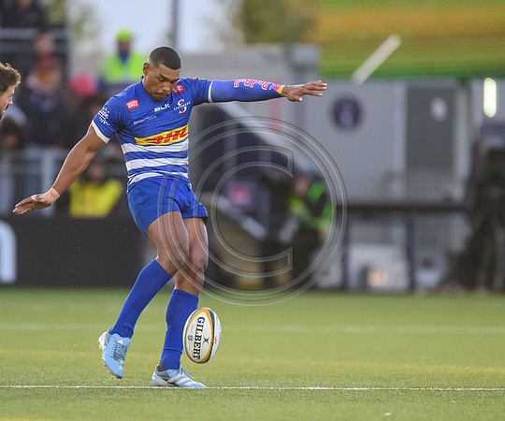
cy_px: 186
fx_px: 14028
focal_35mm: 923
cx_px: 201
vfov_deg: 1.7
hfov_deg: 2.1
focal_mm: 560
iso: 4000
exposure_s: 1/2500
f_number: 4
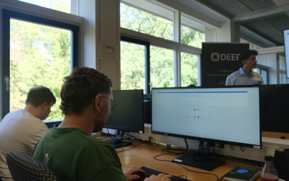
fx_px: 221
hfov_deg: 66.5
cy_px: 87
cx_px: 145
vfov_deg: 44.6
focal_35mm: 28
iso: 1600
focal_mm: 18
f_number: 3.6
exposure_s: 1/600
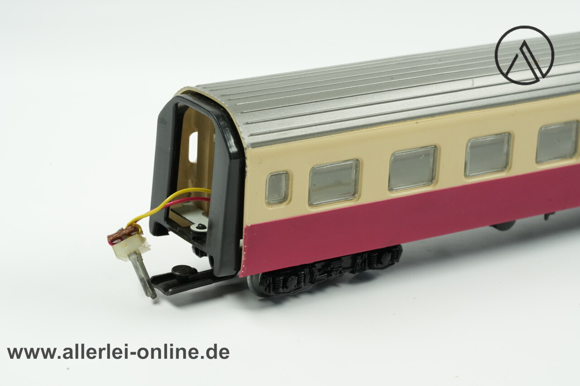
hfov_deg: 22.6
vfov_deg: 15.2
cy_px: 193
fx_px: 1450
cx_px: 290
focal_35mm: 90
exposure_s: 1/30
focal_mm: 90
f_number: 16
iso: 2500
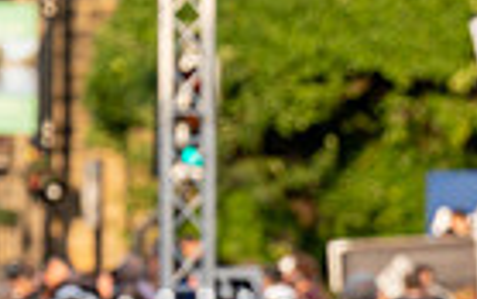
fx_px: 8557
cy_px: 435
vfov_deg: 2.0
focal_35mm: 658
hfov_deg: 3.2
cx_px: 738
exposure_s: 1/800
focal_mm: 155
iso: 320
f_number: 3.5
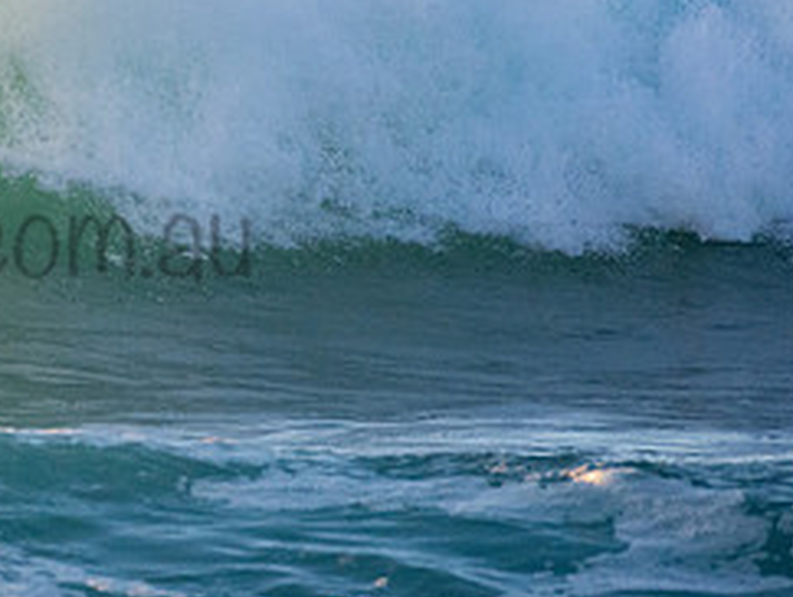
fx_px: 39625
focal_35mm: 1728
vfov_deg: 0.9
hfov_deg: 1.1
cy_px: 202
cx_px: -95
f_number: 5.6
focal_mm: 500
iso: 1800
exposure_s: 1/2000
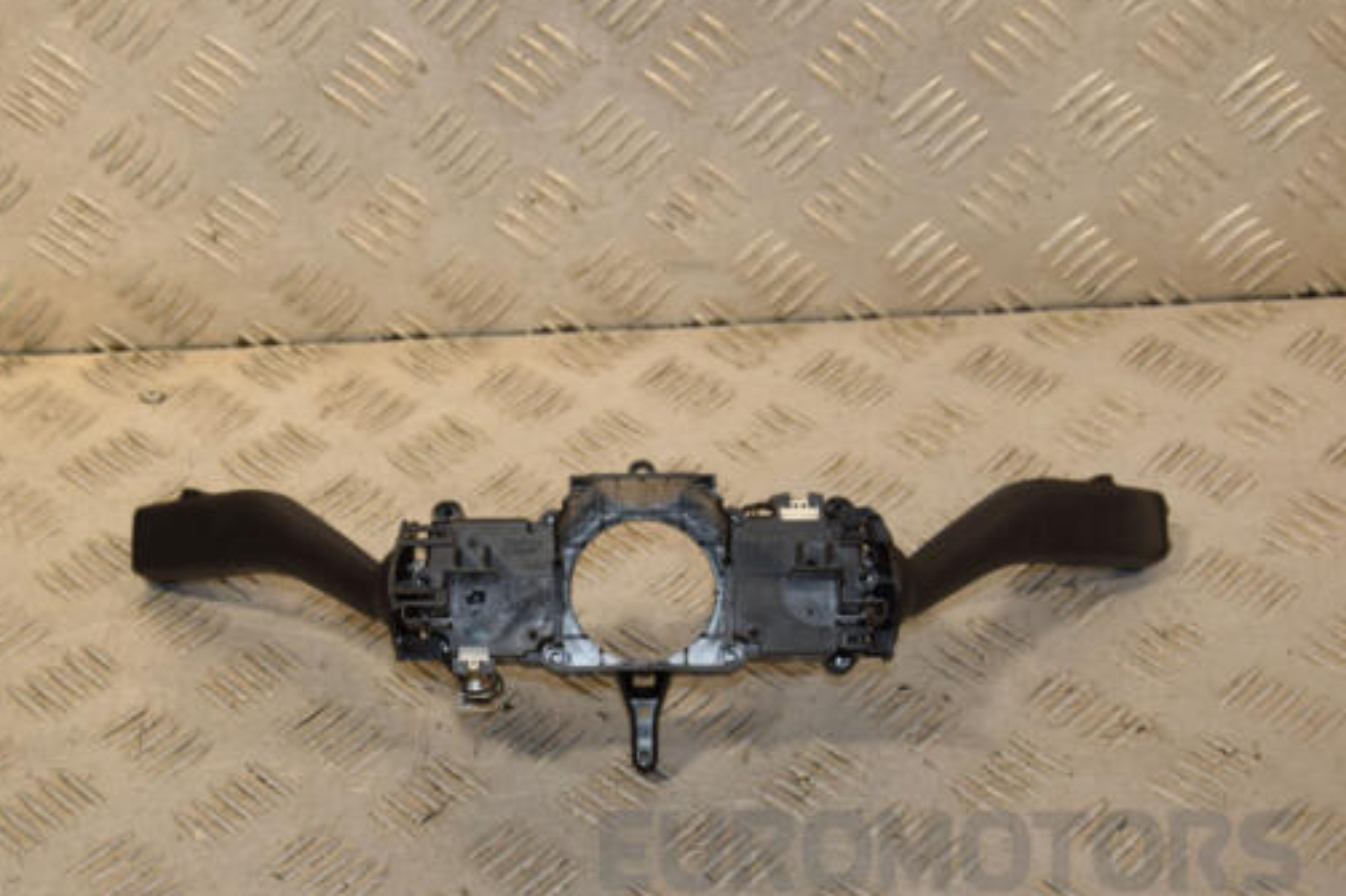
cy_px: 495
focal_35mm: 68
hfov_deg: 29.6
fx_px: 2541
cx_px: 549
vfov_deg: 20.0
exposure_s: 1/200
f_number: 7.1
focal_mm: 38
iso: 800
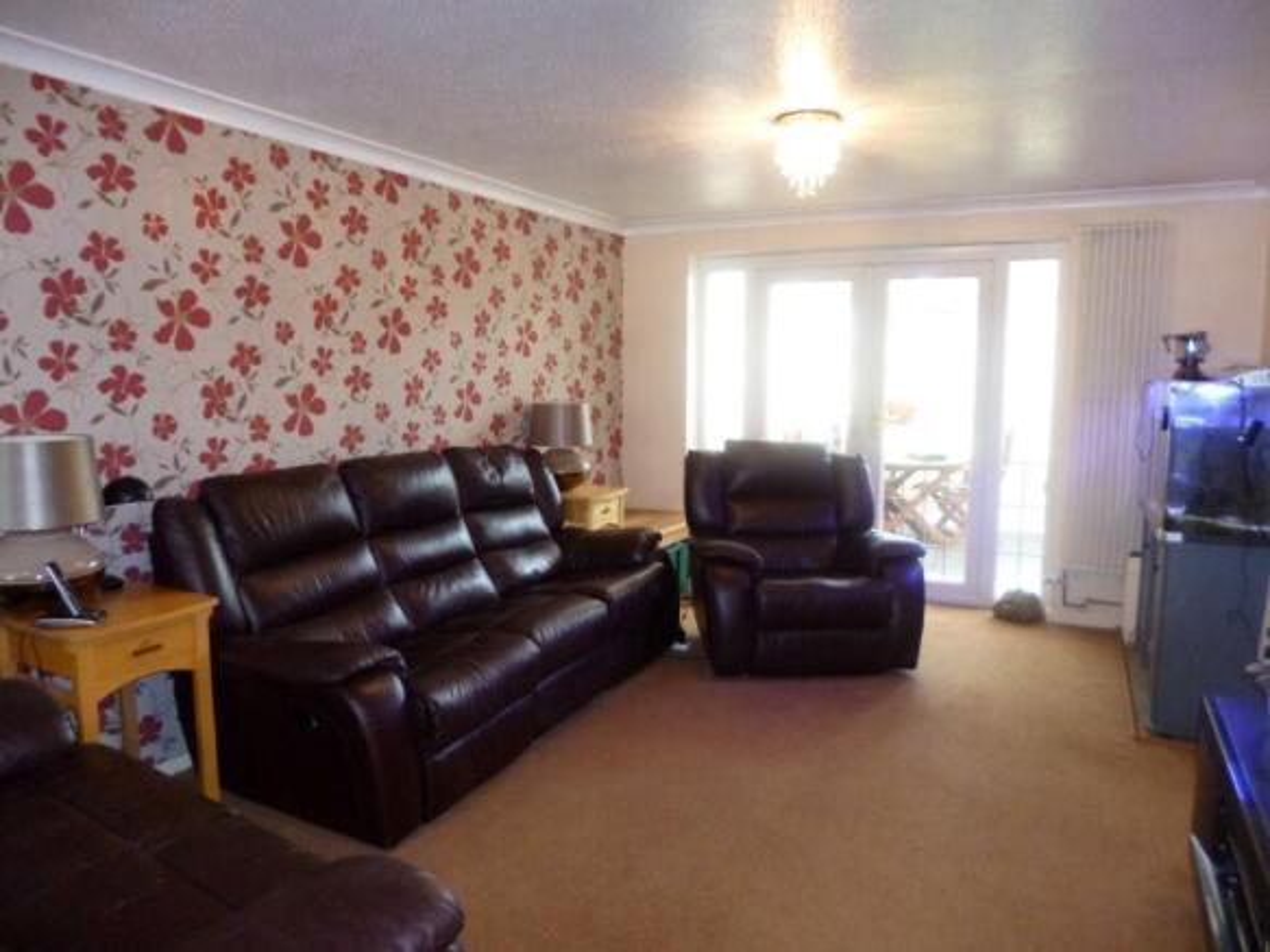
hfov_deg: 71.6
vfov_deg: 56.8
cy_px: 476
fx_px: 880
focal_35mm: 24
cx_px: 635
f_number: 2.5
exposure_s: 1/60
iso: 320
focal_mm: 4.3
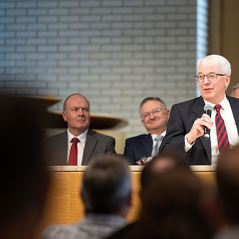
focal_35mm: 257
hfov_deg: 6.8
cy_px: 120
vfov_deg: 6.8
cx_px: 164
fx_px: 2008
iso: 4000
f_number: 2.8
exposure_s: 1/400
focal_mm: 200
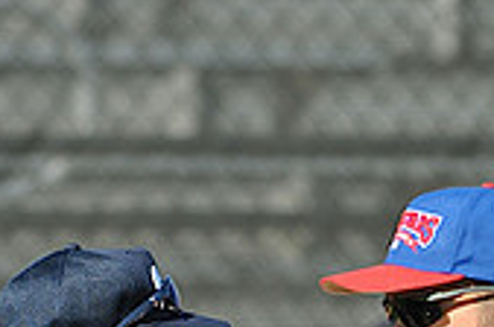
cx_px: 155
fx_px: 21161
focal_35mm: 1545
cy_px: 492
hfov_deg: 1.3
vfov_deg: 0.9
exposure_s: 1/1250
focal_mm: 300
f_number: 4
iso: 200
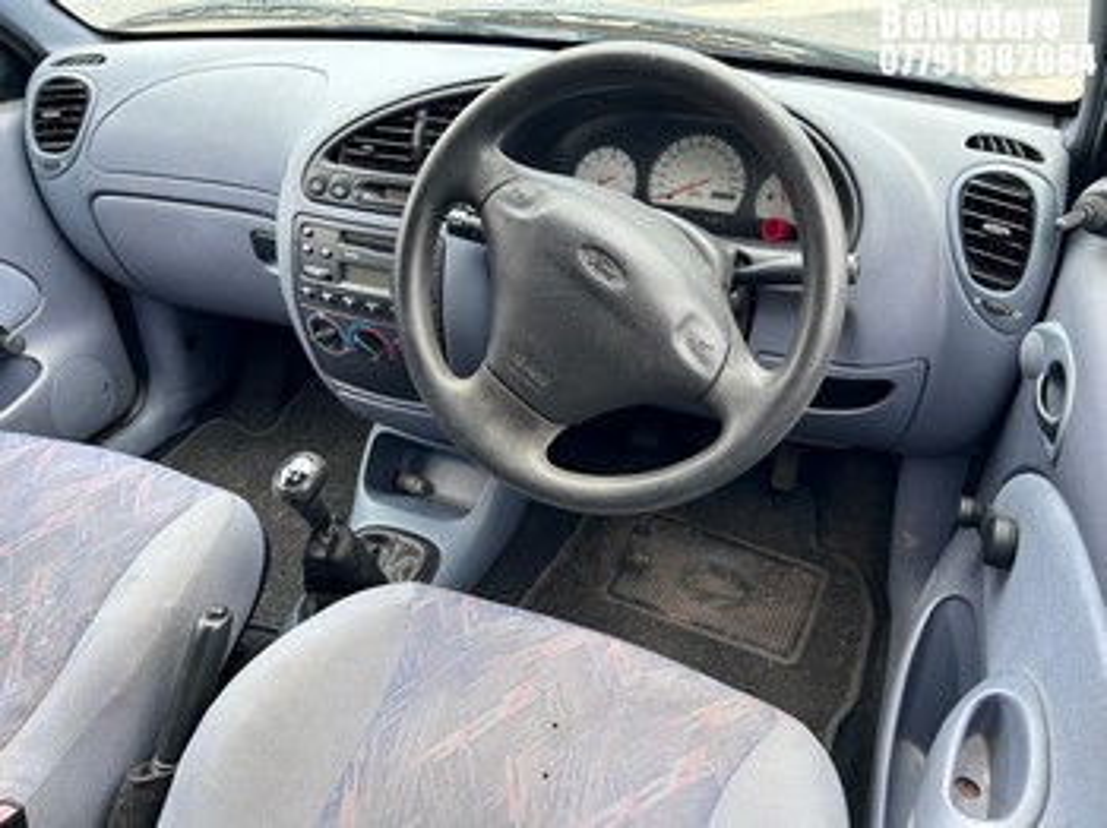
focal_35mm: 26
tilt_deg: -27.3
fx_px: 831
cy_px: 414
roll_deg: +1.0
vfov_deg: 53.0
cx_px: 554
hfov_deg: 67.3
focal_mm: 5.7
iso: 32
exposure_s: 1/145
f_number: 1.5
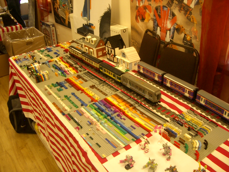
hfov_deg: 52.6
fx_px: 232
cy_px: 86
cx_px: 114
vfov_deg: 40.7
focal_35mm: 35
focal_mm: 5.8
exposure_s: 1/25
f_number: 2.6
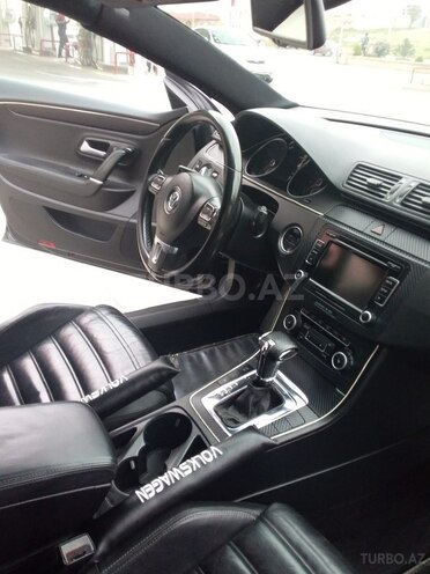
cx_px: 215
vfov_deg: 58.4
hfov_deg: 45.4
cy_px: 287
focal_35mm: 31
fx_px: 513
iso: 100
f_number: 2.2
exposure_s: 1/50
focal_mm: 3.3
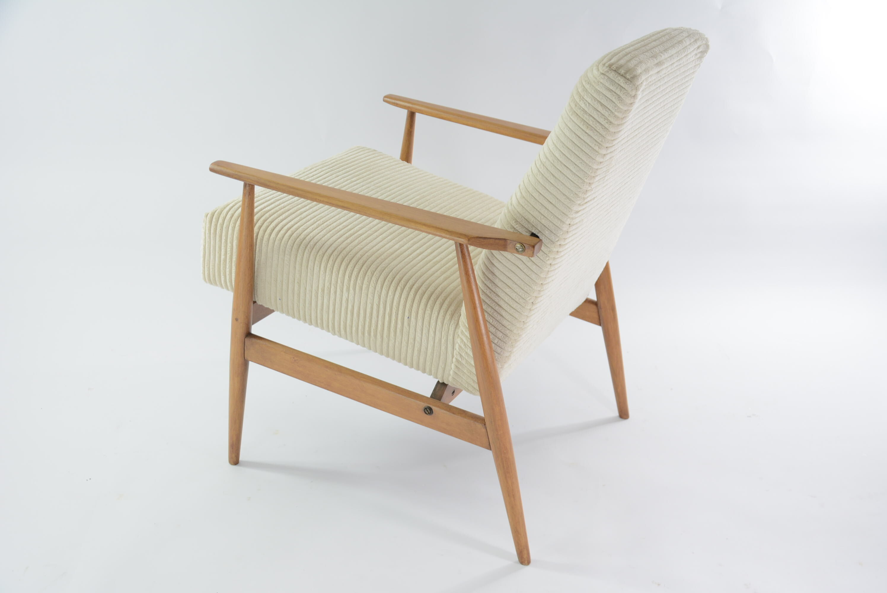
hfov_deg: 46.4
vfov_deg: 31.9
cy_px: 296
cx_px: 444
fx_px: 1036
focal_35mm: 42
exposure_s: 1/100
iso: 400
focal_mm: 28
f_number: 5
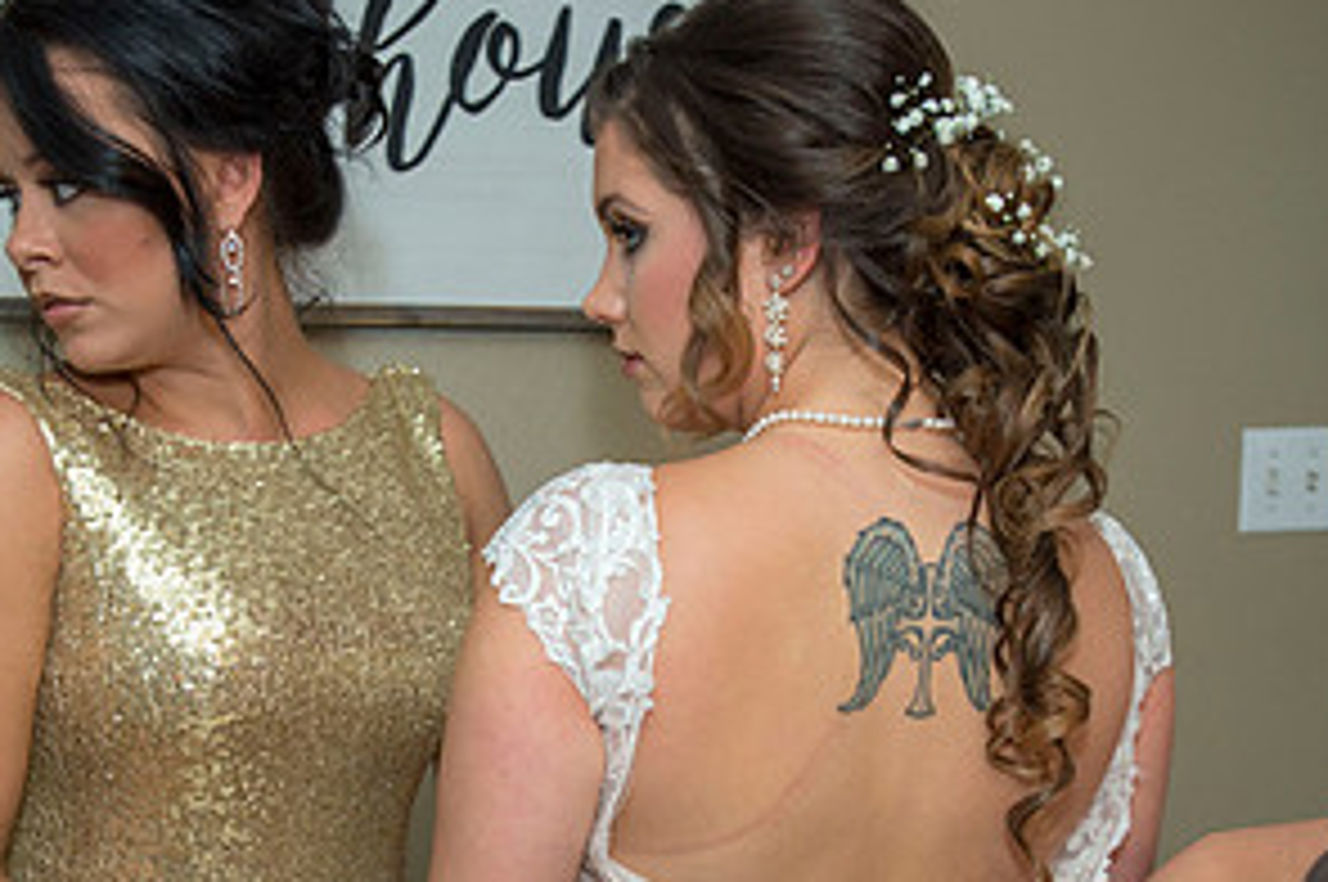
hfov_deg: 31.8
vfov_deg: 21.1
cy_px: 788
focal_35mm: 63
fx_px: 2321
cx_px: 536
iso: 1250
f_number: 3.5
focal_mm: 32
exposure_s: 1/200
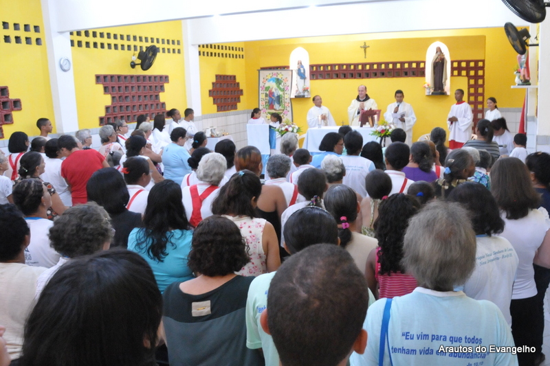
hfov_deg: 67.4
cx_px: 275
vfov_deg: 47.9
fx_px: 412
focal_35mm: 27
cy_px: 183
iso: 2500
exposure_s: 1/10
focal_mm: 18
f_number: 7.1
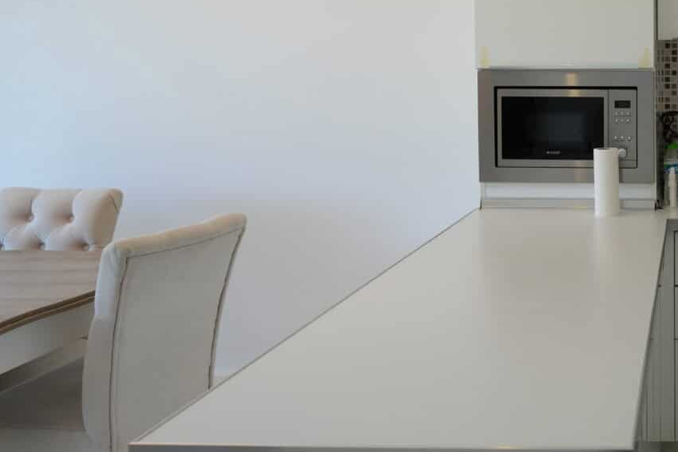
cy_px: 119
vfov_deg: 32.1
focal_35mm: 41
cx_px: 702
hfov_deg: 40.5
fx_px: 772
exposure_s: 1/160
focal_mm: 17
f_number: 4
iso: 800
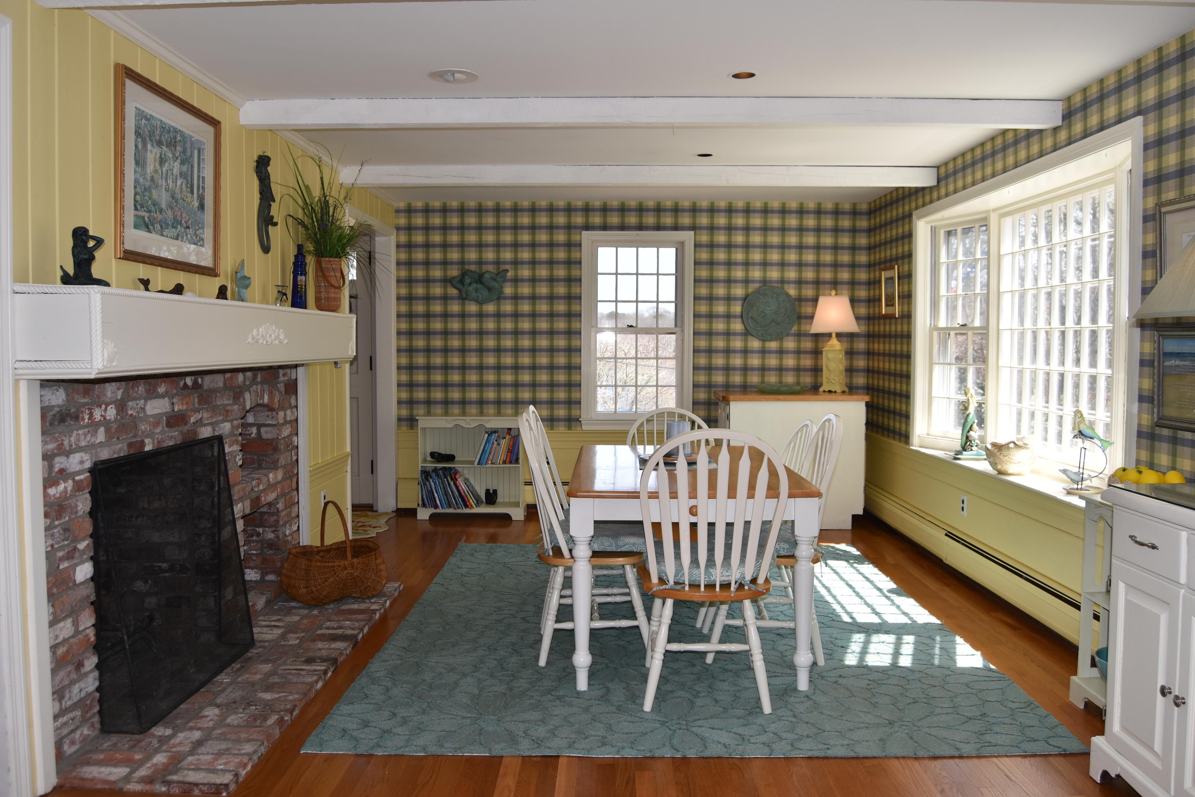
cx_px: 598
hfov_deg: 67.4
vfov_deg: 47.9
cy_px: 398
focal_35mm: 27
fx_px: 896
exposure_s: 1/125
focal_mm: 18
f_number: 5.6
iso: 110
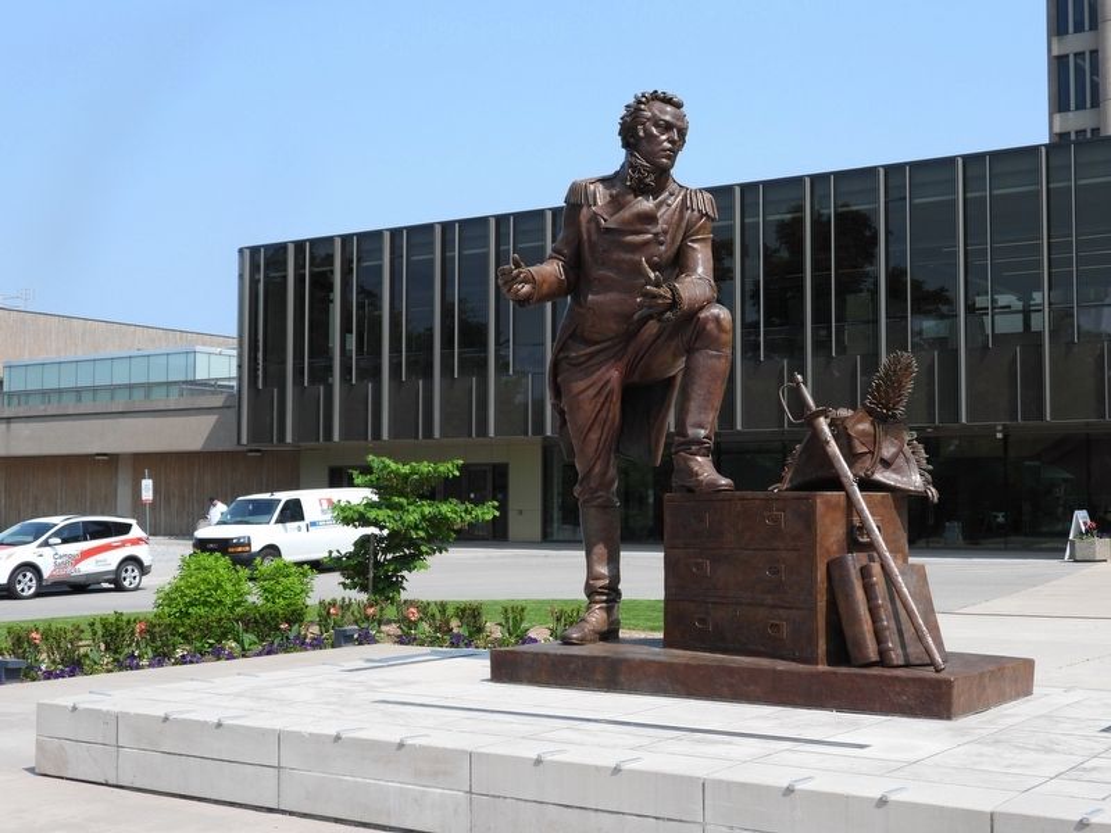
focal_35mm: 47
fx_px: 1508
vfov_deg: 30.9
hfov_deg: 40.4
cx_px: 556
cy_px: 416
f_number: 3.2
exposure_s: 1/1000
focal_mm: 8.5
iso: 100
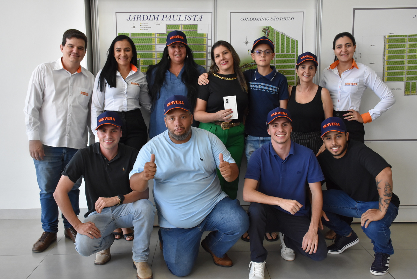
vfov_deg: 36.9
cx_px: 208
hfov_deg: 53.1
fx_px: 417
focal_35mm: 36
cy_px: 140
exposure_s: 1/160
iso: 1600
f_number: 6.3
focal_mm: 24
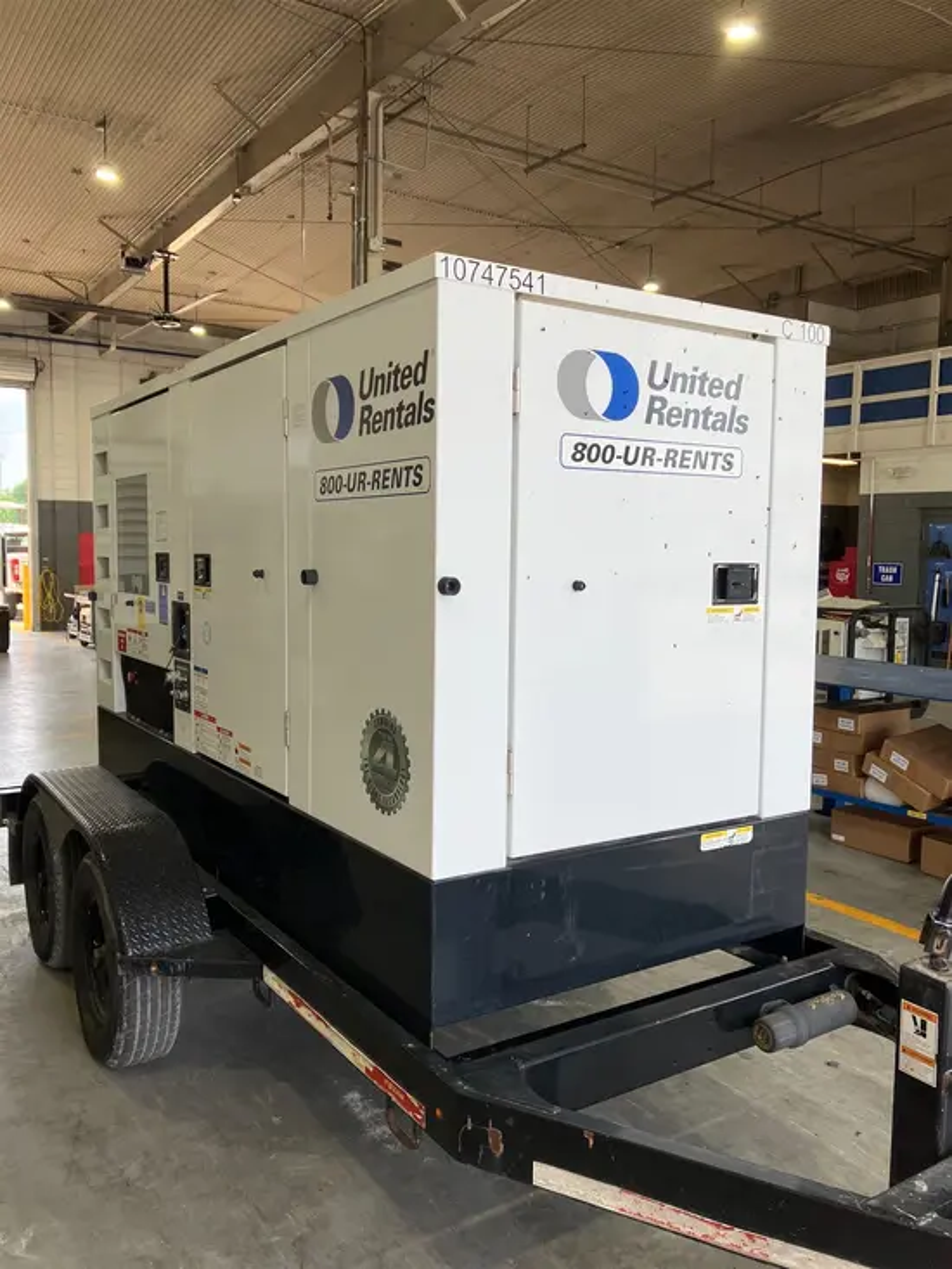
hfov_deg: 49.8
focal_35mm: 28
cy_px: 634
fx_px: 1026
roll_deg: +0.2
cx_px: 476
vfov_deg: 63.4
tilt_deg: -3.9
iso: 32
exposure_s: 1/279
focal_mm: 3.99
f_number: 1.8
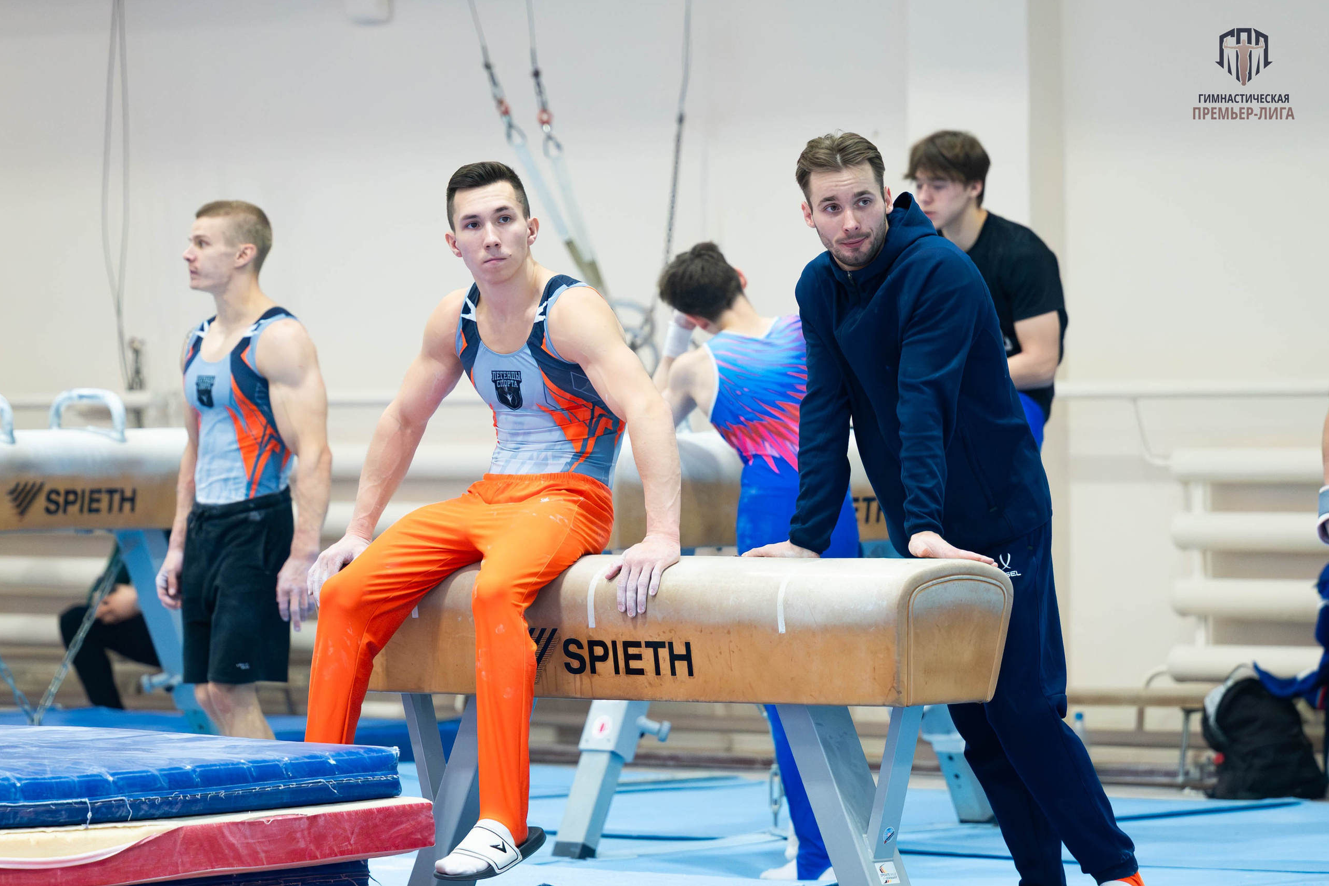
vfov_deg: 7.1
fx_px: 7162
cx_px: 582
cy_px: 387
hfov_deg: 10.6
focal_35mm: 194
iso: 2500
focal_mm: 115
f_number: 2.8
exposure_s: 1/1600
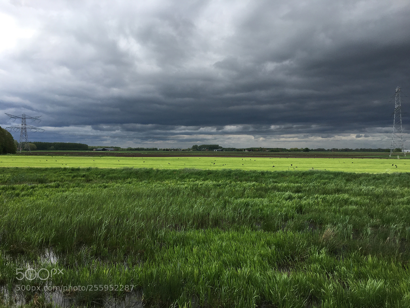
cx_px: 205
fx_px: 343
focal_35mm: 29
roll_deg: -0.2
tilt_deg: -0.8
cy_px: 154
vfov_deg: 48.2
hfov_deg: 61.7
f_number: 2.2
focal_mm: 4.15
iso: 25
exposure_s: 1/739
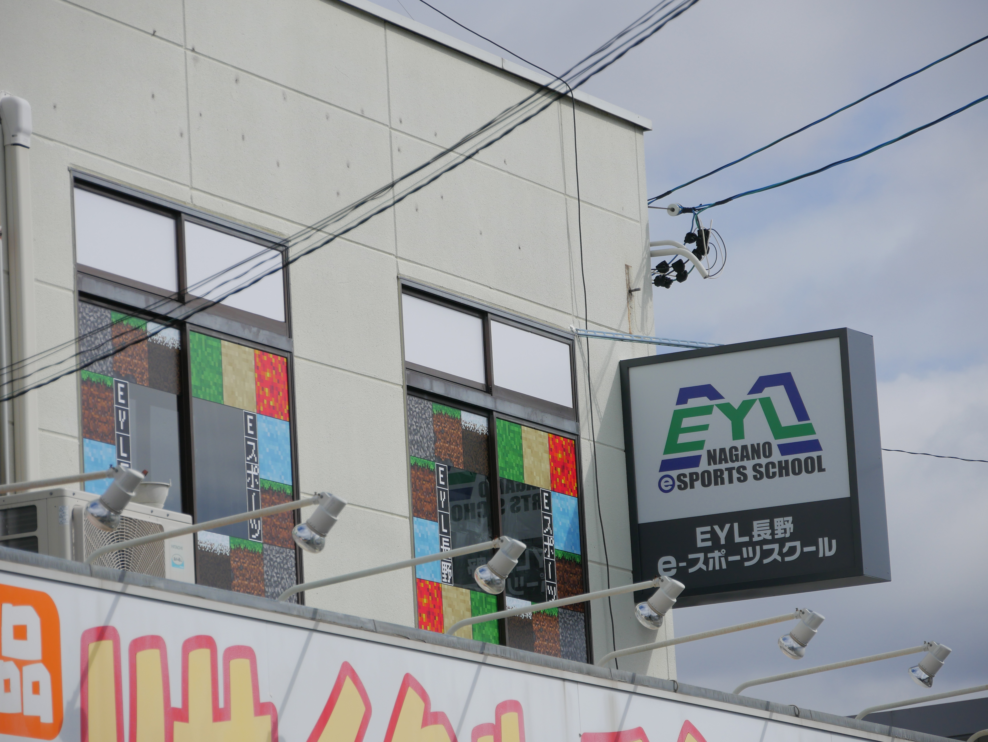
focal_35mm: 176
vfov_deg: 8.4
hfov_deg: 11.2
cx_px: 494
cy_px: 371
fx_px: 5025
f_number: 5.4
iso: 200
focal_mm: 88
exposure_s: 1/1600
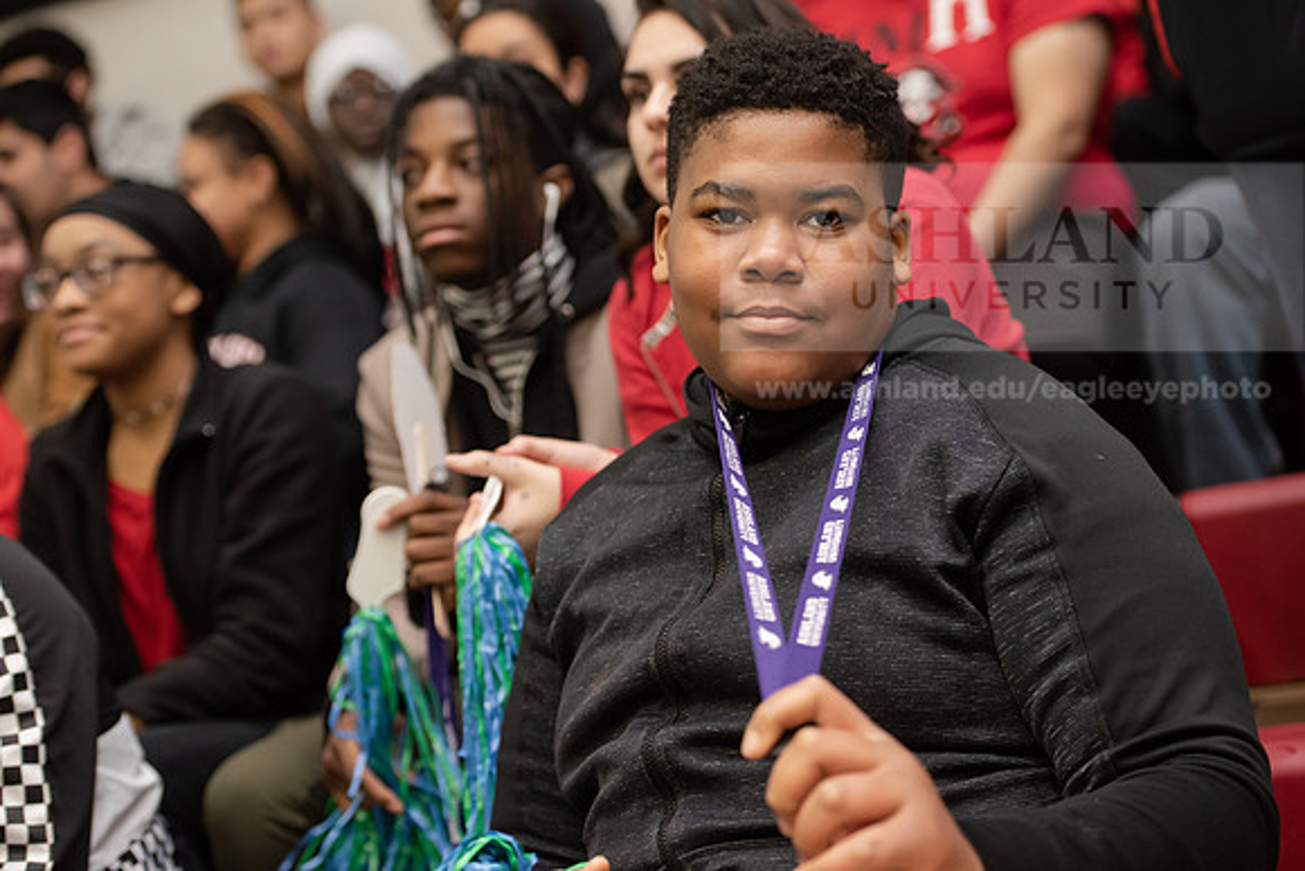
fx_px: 2538
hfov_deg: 28.8
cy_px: 436
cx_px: 652
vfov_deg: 19.5
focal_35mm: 70
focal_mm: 70
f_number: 3.5
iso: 2500
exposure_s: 1/160
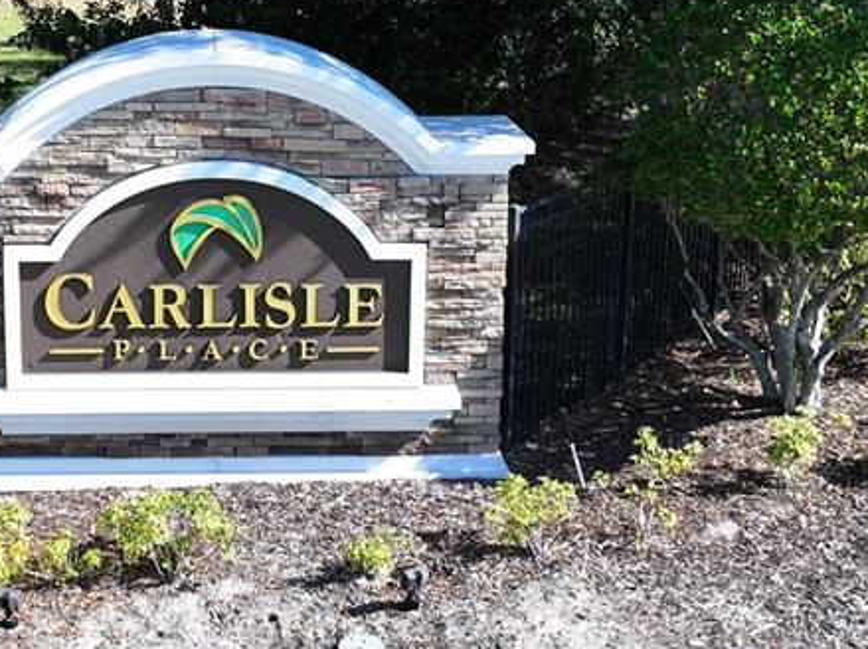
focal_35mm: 56
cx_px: 223
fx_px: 1402
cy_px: 192
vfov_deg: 25.8
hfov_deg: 33.7
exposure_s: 1/160
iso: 100
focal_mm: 12.29
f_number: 4
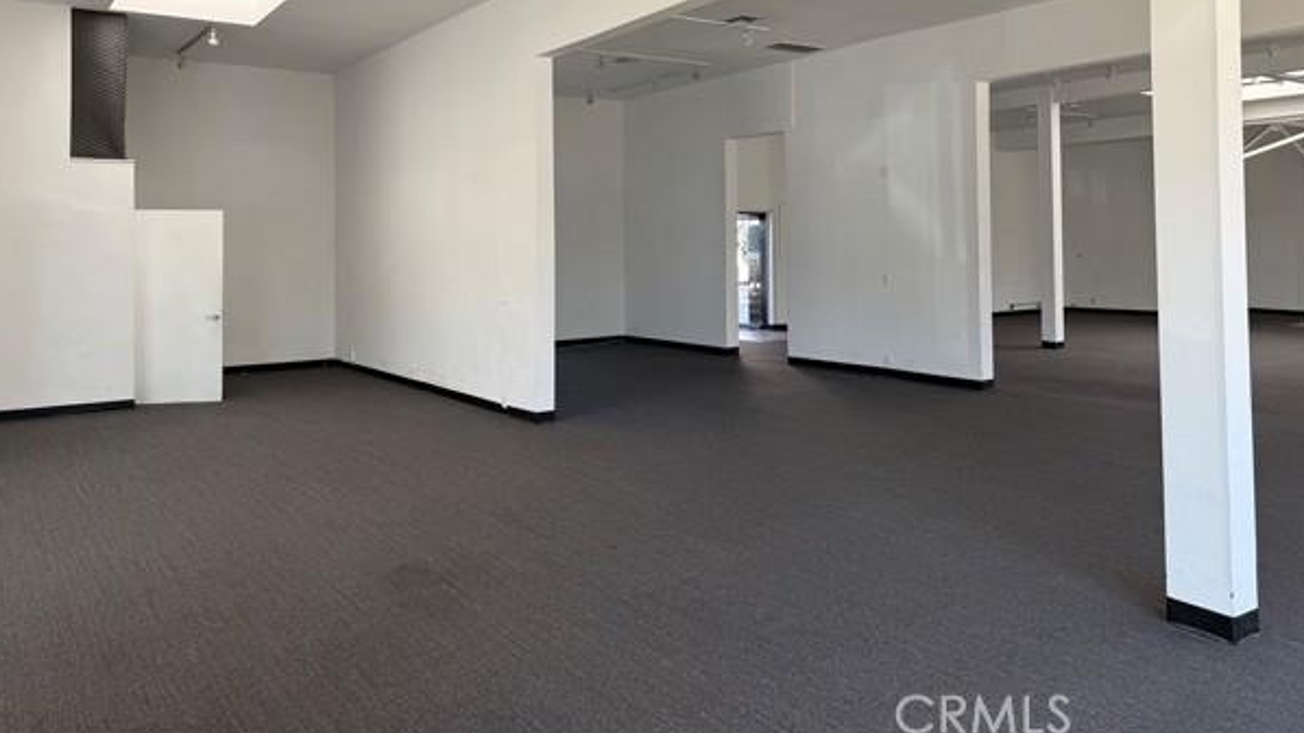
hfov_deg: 67.9
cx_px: 617
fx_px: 968
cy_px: 223
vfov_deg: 40.7
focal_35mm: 28
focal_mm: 6.76
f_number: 1.78
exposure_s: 1/397
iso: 80
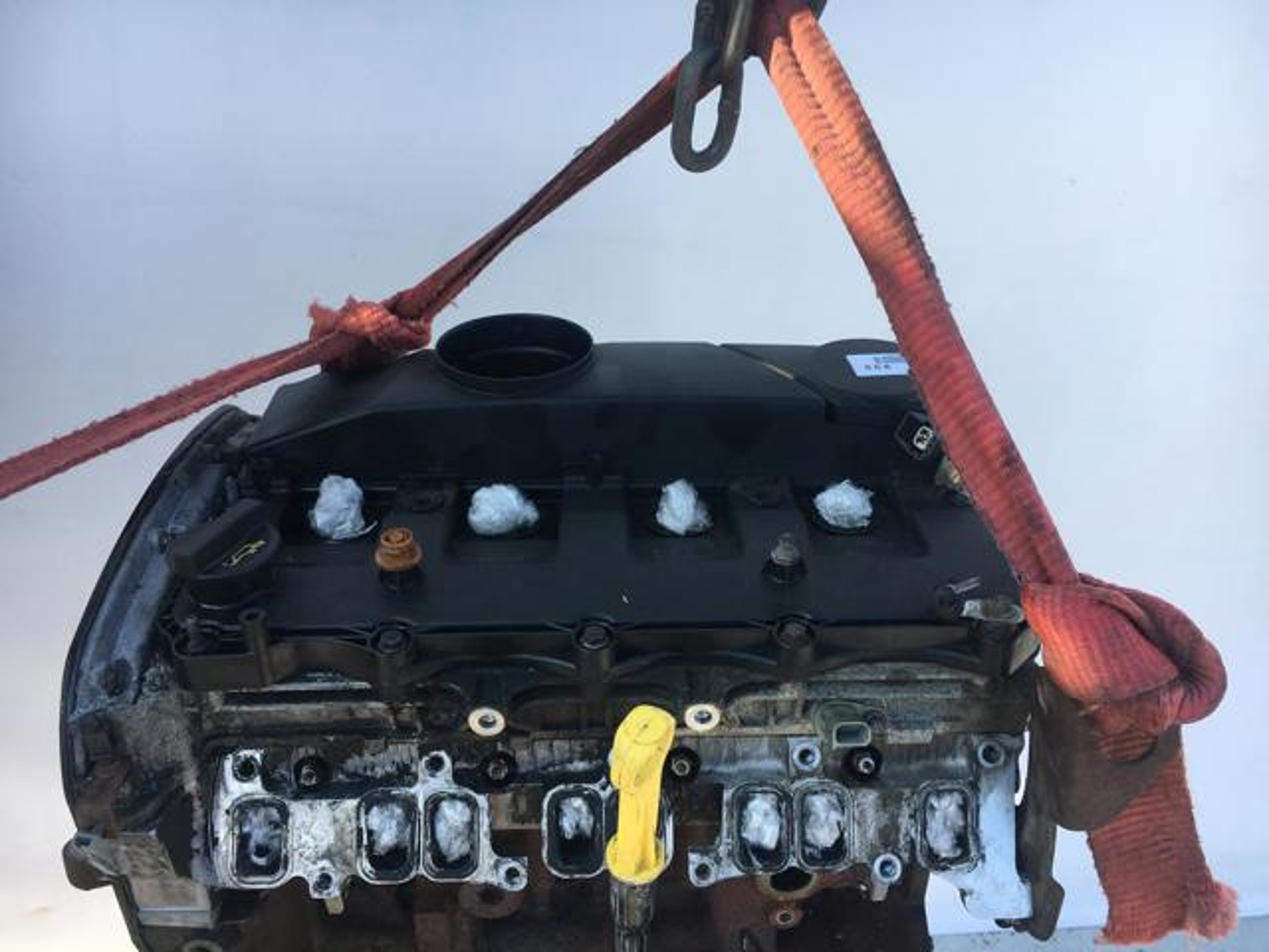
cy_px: 476
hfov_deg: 61.7
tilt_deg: -30.2
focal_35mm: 29
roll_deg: -11.1
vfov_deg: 48.2
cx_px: 634
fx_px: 1063
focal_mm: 4.15
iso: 25
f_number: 2.2
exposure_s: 1/442
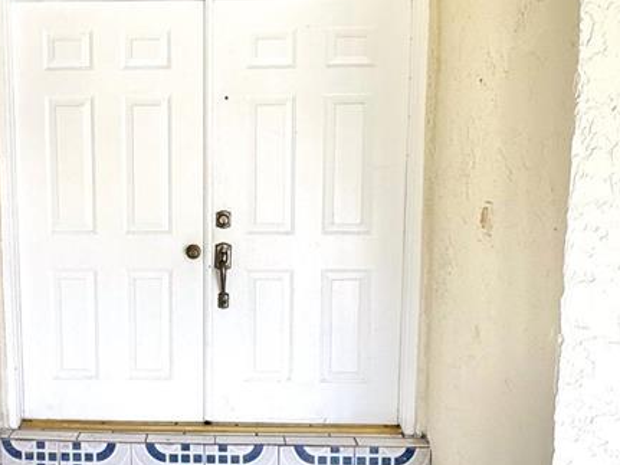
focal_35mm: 39
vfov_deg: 36.8
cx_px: 174
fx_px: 698
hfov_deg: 46.6
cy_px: 242
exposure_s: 1/99
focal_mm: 2.22
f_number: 2.2
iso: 50
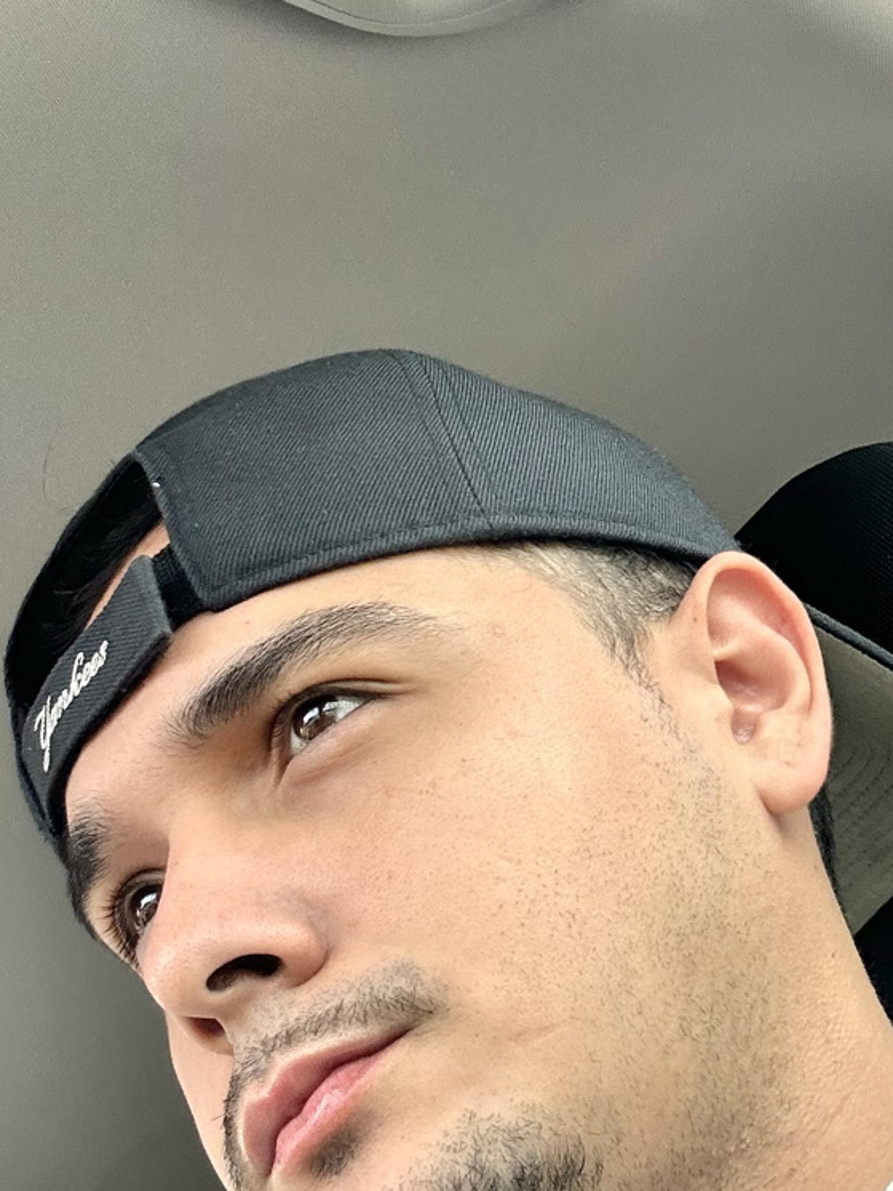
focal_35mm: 58
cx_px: 684
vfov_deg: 32.7
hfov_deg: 24.9
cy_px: 315
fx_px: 1994
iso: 25
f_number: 1.9
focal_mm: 2.69
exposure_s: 1/121
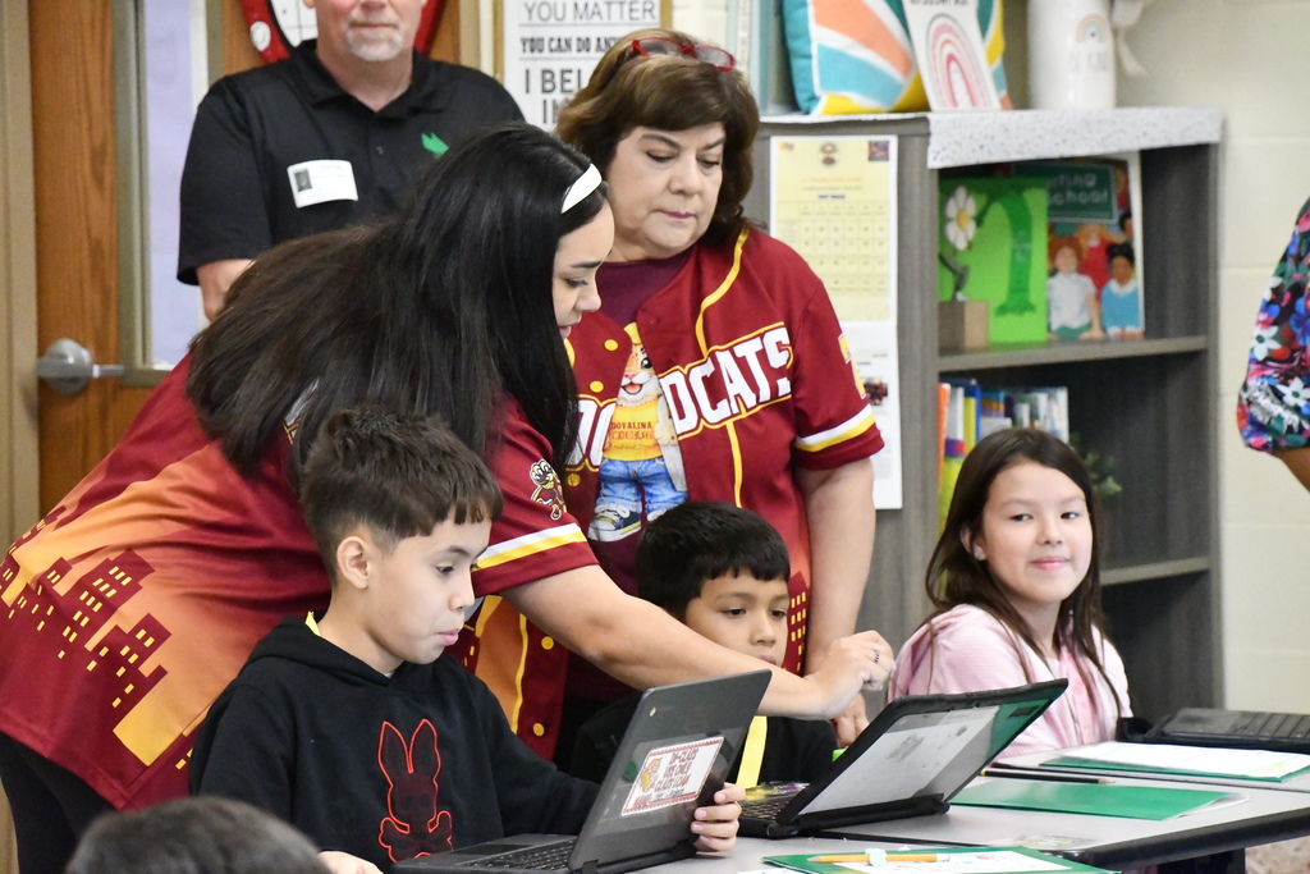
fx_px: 6005
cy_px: 437
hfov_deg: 12.5
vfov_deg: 8.3
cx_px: 655
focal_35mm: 165
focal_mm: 110
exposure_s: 1/250
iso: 20000
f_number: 8
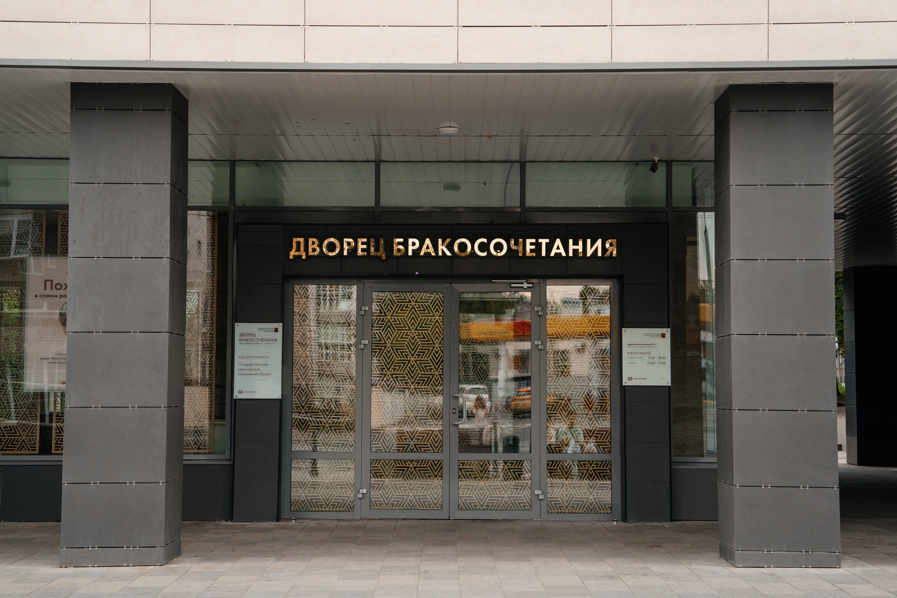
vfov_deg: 21.1
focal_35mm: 64
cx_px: 432
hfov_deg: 31.2
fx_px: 1604
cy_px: 297
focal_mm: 62
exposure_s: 1/250
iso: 320
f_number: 2.8
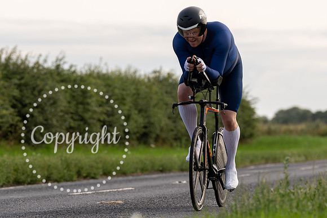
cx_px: 199
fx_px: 1921
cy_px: 97
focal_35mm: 211
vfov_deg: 6.5
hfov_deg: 9.7
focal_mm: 144
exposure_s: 1/1000
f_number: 4
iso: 160
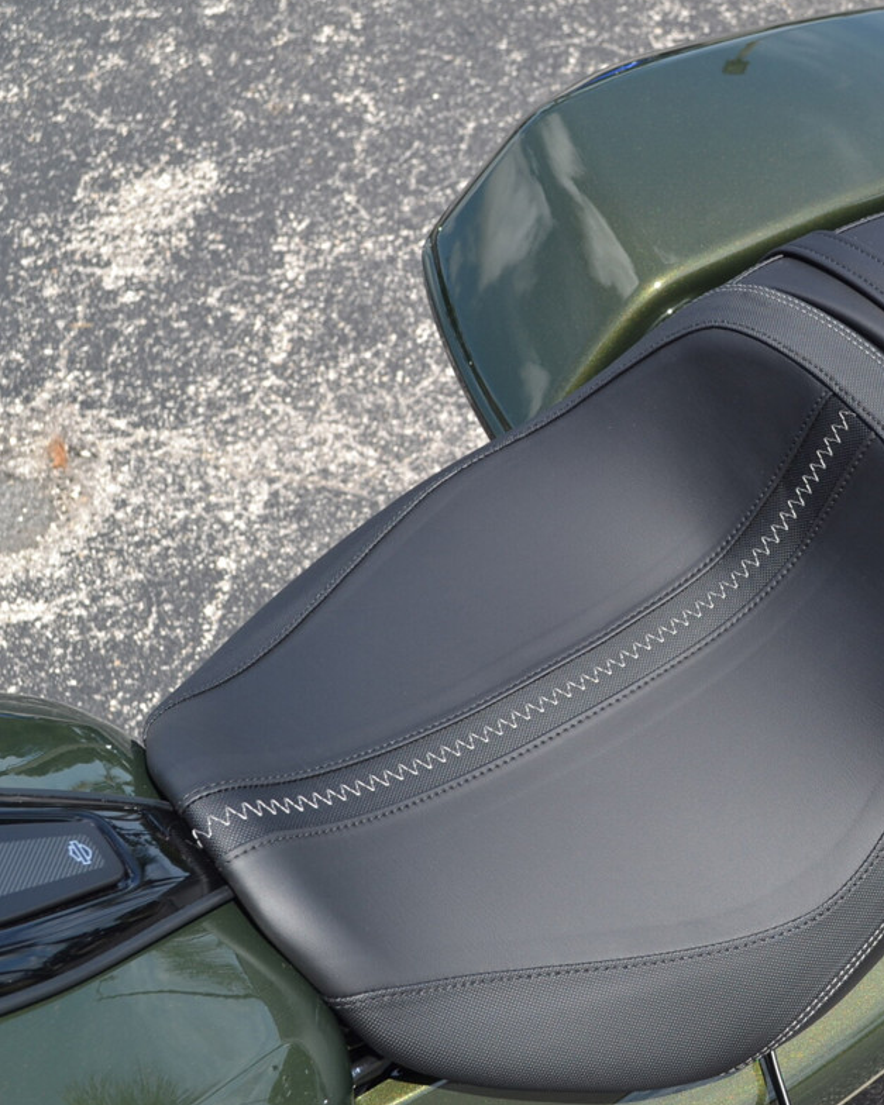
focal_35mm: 56
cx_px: 744
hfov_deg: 26.5
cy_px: 544
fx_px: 1832
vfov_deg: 33.6
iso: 100
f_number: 7.1
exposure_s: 1/200
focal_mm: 26
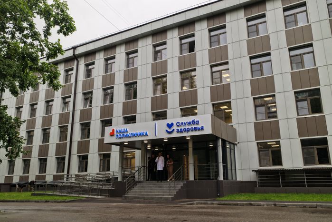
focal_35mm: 28
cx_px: 166
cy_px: 111
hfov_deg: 65.5
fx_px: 258
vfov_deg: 46.4
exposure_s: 1/15
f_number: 2.8
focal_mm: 14.45
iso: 120
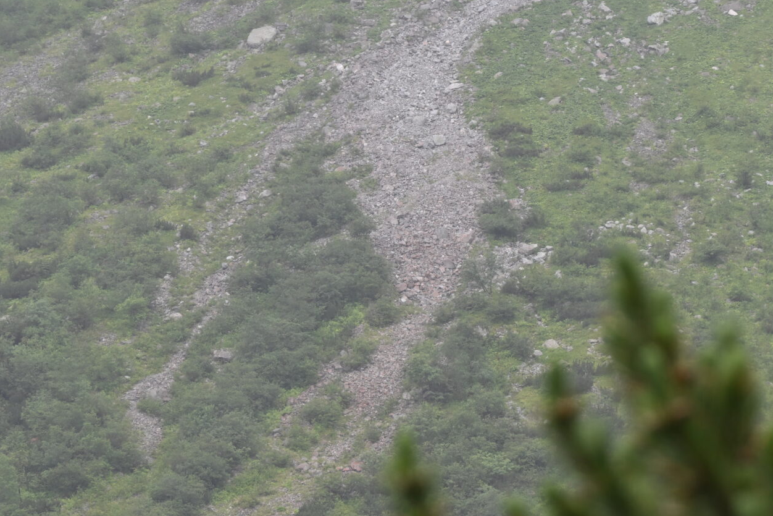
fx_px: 7902
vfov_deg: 3.7
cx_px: 453
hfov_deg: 5.6
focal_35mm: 368
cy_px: 158
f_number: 5.6
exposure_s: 1/200
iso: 160
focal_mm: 180
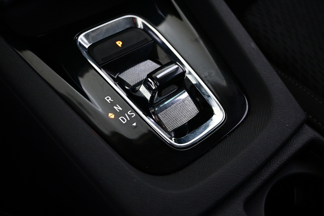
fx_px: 337
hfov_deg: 51.3
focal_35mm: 38
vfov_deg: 35.5
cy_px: 108
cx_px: 162
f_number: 4.2
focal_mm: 25
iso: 2800
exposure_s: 1/40
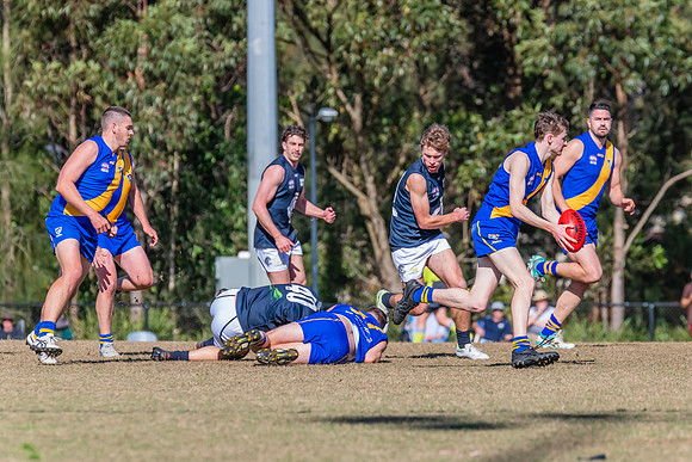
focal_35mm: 392
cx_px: 365
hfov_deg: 5.3
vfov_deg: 3.5
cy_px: 210
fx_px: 7544
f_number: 8
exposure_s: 1/2000
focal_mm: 360
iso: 800
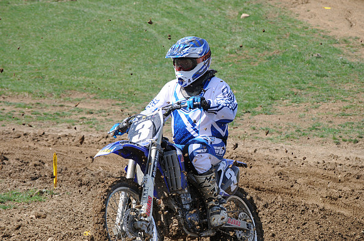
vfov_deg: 8.7
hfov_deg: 13.1
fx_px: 1590
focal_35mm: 158
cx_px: 182
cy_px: 120
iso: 400
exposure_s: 1/1000
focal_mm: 105
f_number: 8
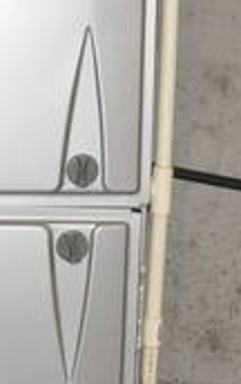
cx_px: -19
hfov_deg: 12.2
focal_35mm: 106
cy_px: 87
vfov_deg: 19.4
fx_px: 1115
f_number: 6.3
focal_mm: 25
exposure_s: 1/60
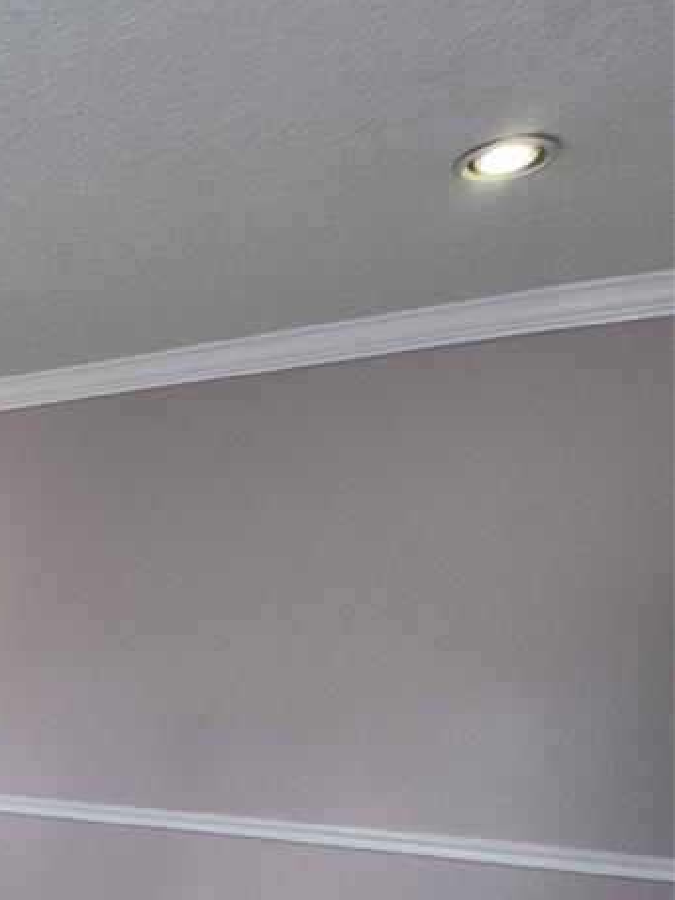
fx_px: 884
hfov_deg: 31.8
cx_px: -206
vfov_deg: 39.4
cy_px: 1075
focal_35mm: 34
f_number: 2.2
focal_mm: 1.74
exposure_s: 1/60
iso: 50
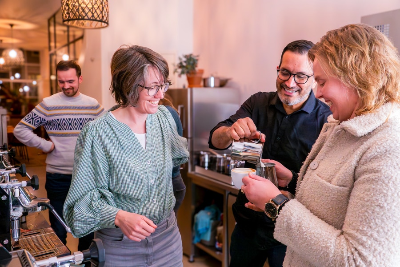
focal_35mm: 30
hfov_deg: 61.9
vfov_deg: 43.6
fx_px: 333
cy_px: 134
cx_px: 200
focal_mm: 11.03
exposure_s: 1/125
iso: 6400
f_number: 2.8
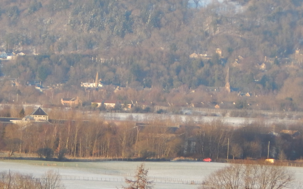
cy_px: 135
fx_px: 4013
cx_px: 132
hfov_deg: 4.3
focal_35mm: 486
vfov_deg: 2.7
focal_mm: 50.1
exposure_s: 1/80
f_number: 5.7
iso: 125
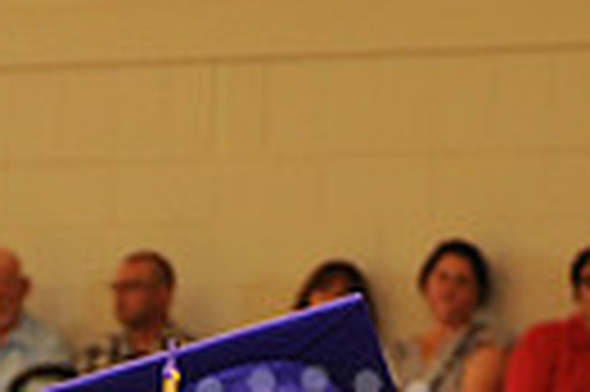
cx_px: 306
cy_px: 793
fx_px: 5663
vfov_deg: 3.9
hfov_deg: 6.0
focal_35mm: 346
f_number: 5.6
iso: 1250
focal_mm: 78
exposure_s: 1/60
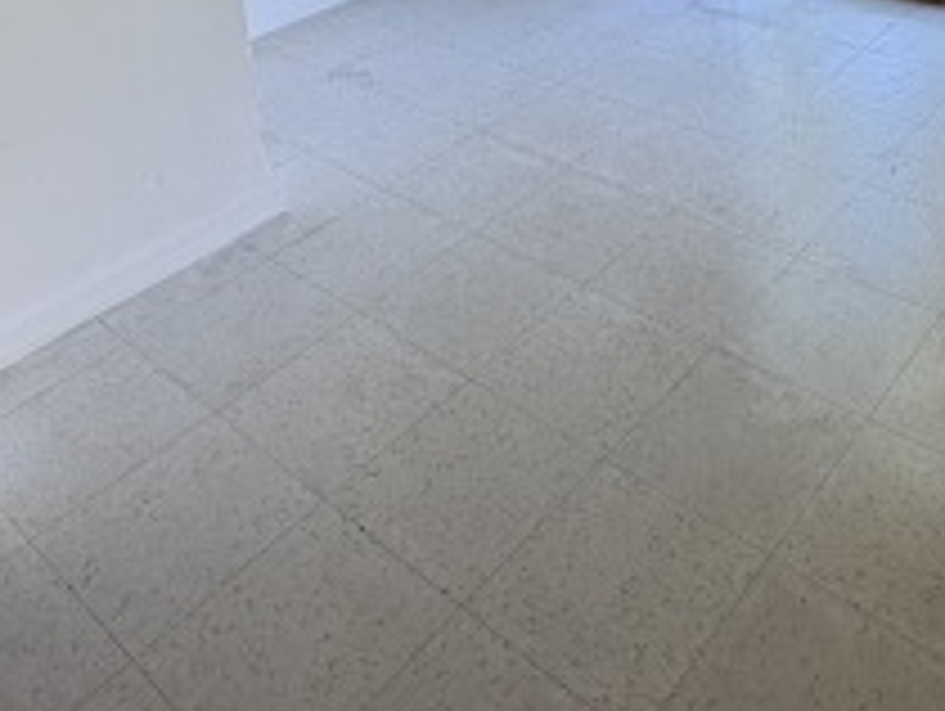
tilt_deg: -13.9
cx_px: 652
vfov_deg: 29.7
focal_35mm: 40
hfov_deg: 45.8
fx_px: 1093
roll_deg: +2.3
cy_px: -184
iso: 80
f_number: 2.2
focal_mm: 2.22
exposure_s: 1/121
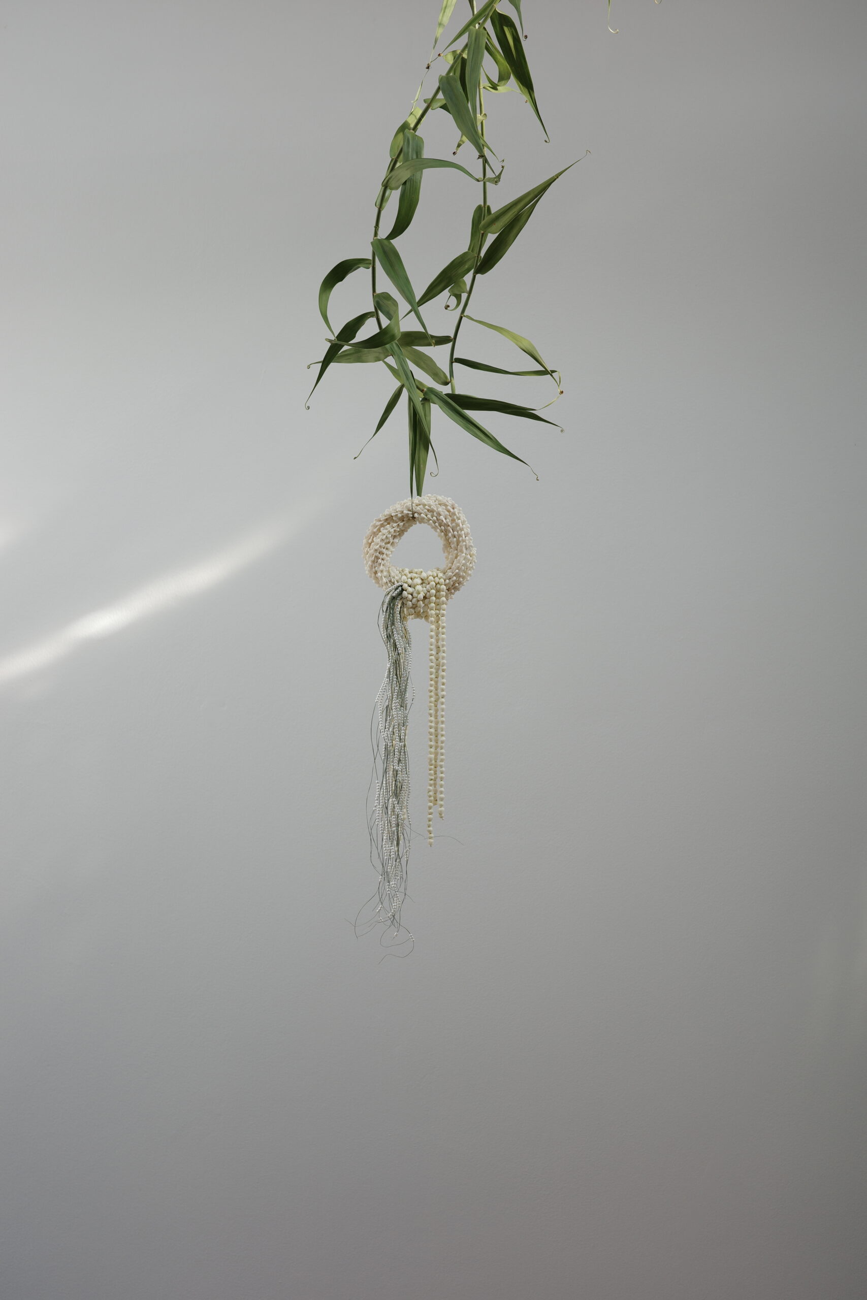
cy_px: 650
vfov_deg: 48.5
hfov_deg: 33.4
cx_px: 434
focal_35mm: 40
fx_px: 1445
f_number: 3.2
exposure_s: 1/160
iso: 100
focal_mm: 26
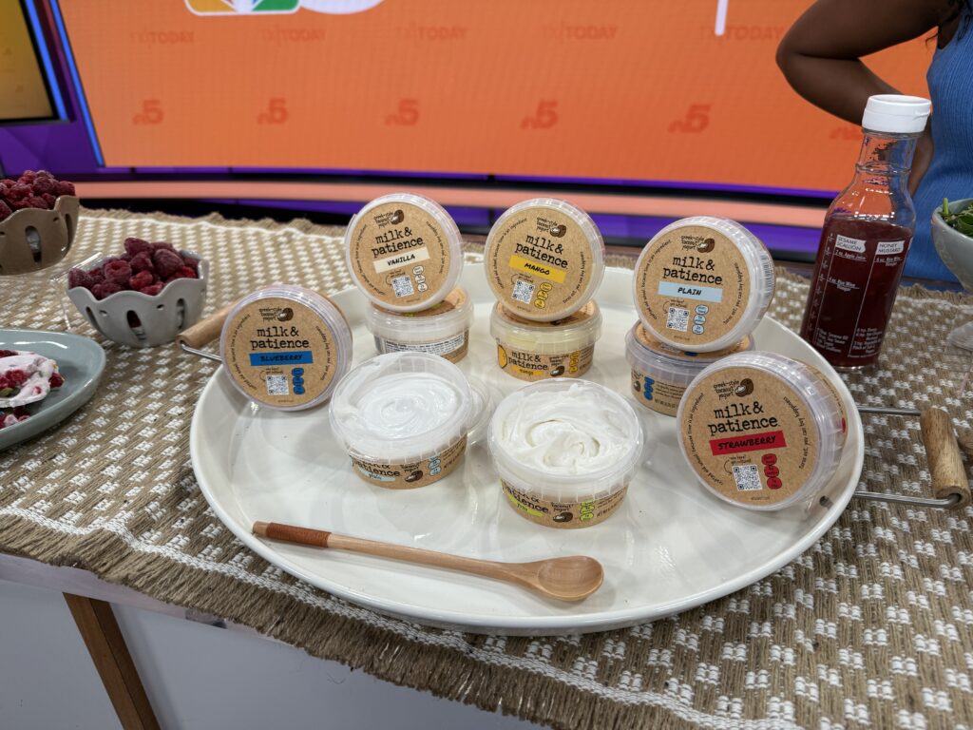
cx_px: 486
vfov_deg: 56.8
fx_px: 675
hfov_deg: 71.6
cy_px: 365
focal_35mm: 24
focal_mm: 6.76
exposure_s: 1/120
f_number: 1.78
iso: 80
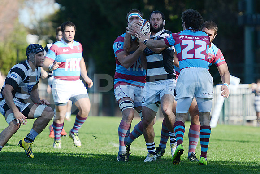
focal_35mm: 240
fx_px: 1734
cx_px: 130
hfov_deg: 8.6
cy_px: 87
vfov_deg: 5.7
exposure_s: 1/2000
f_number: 4
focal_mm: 240
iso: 320
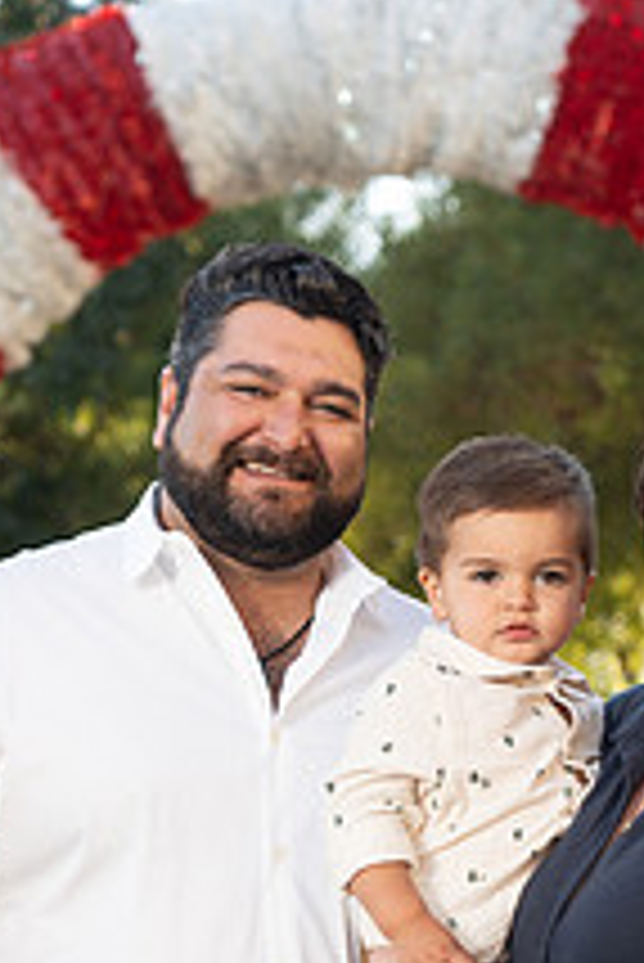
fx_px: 3429
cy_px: 832
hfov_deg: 10.7
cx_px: 432
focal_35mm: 128
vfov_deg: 15.8
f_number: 4
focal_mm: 61
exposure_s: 1/200
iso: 160
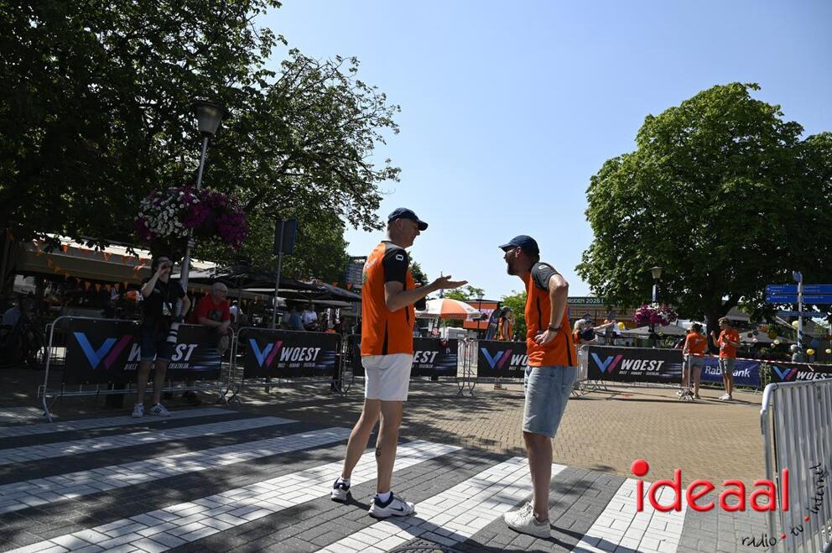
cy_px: 276
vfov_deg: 53.0
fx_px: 554
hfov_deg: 73.8
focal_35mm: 24
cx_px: 416
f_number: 7.1
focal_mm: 24
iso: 100
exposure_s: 1/400
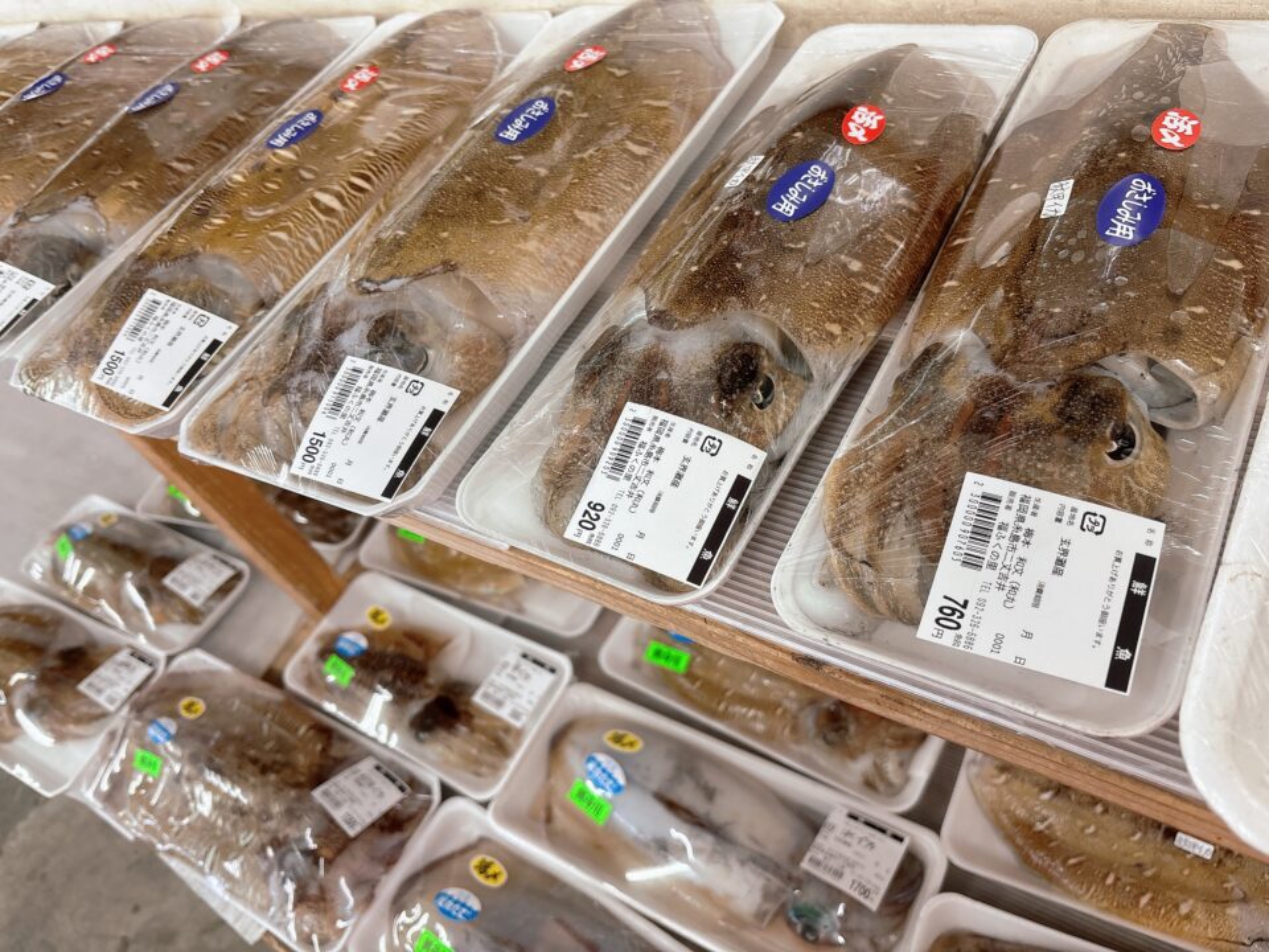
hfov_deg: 67.3
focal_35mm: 26
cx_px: 634
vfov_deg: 53.1
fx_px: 953
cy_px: 476
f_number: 1.6
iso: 100
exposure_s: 1/60
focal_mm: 5.96
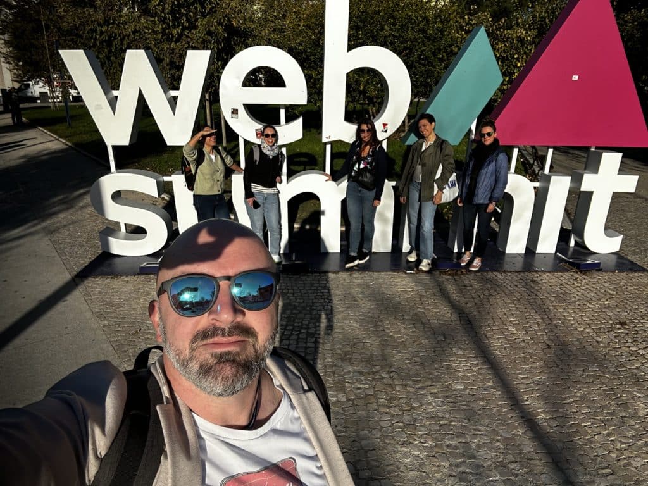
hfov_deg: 73.9
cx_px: 324
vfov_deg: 58.9
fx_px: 431
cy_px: 243
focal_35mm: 23
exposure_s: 1/1634
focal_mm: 2.69
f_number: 1.9
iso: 25
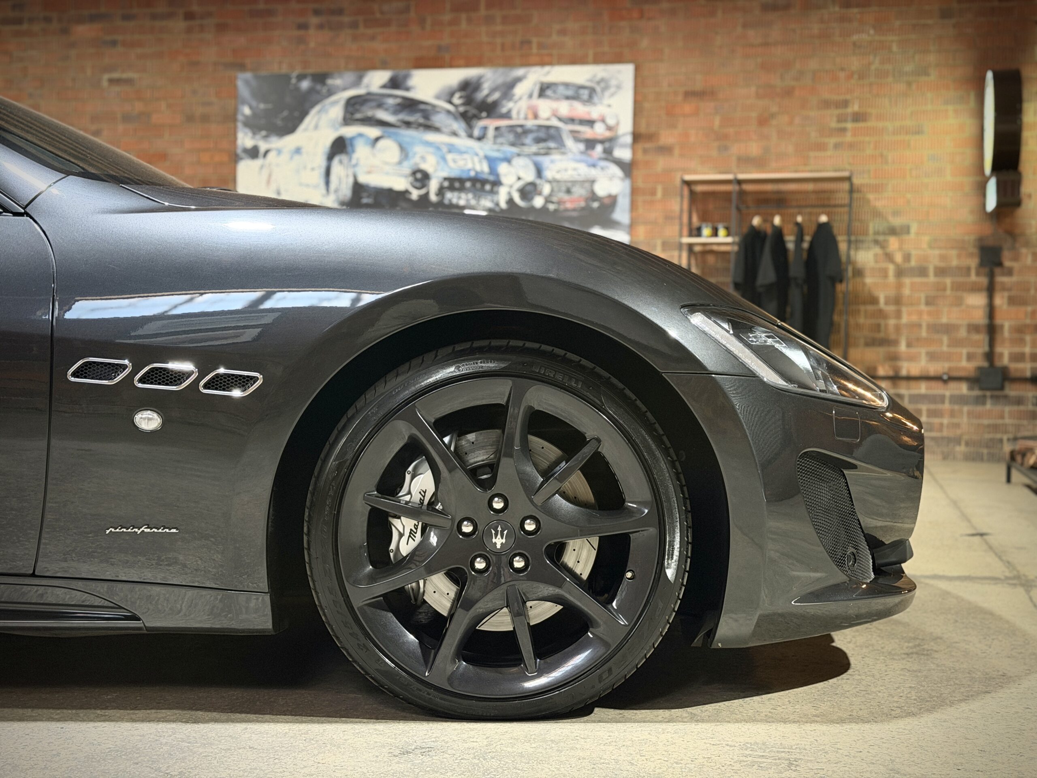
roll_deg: -0.8
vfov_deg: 30.3
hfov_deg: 39.7
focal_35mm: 48
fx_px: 1438
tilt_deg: -2.1
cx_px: 518
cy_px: 389
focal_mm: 6.76
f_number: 1.78
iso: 500
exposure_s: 1/25
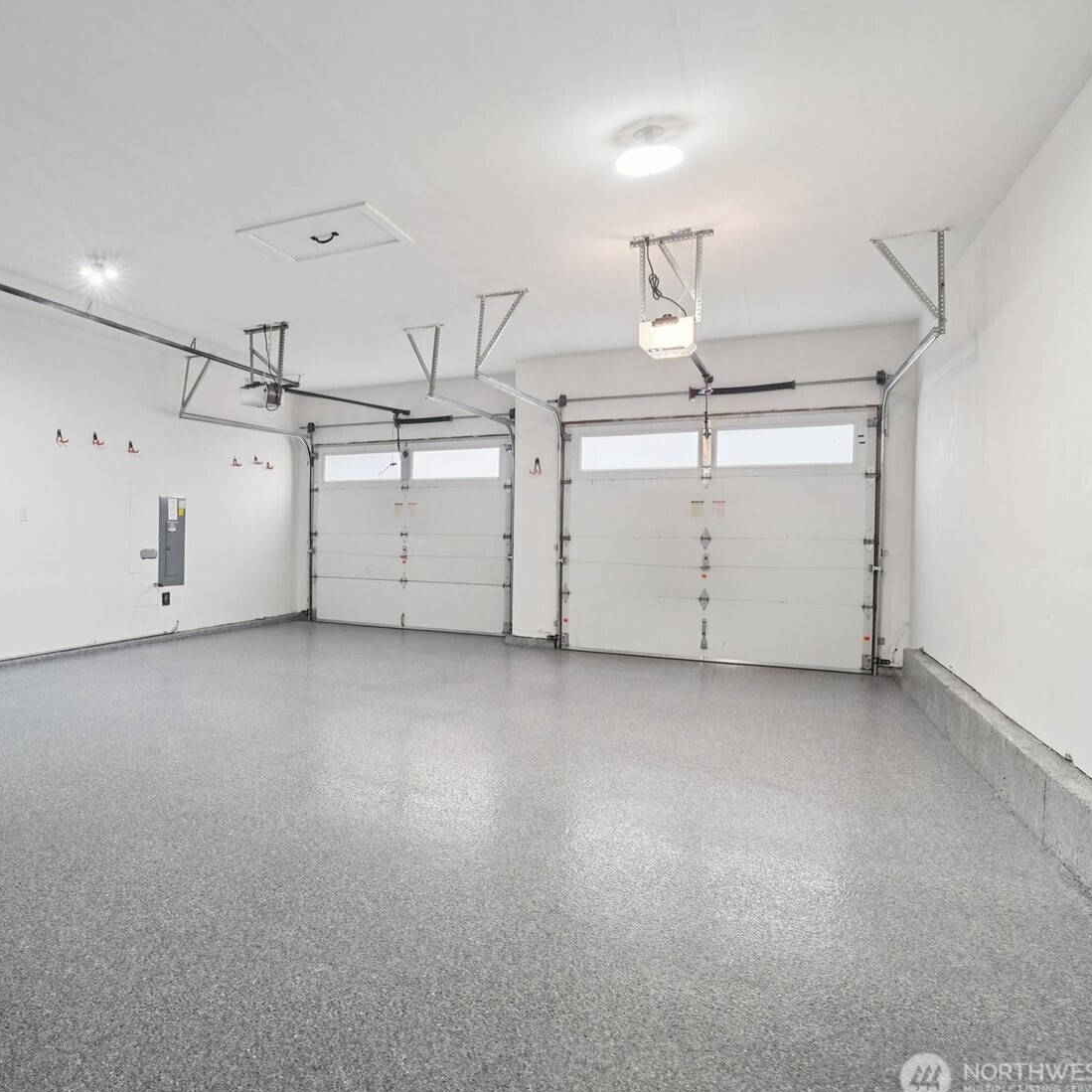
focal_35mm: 21
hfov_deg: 68.4
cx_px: 300
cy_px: 554
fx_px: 749
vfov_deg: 72.1
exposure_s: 1/30
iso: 1600
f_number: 8
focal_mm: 16
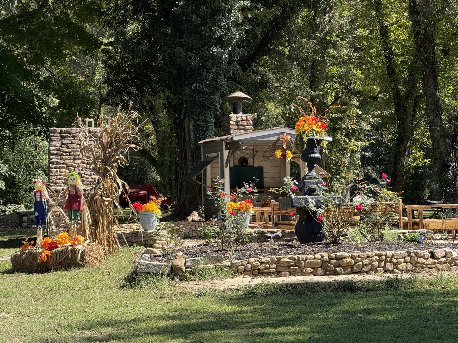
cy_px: 171
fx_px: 1601
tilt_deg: +1.2
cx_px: 229
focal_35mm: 121
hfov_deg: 16.3
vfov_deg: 12.2
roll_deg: +0.5
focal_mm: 15.66
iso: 50
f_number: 2.8
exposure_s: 1/315
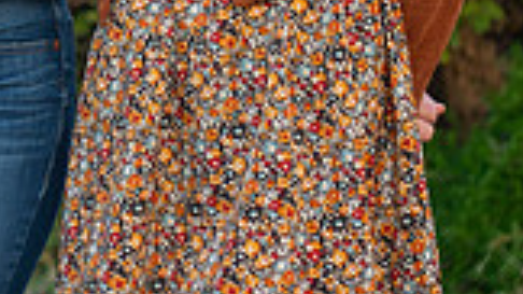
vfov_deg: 4.1
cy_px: -286
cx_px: -371
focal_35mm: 292
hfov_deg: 7.2
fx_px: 4048
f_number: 4
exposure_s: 1/200
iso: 160
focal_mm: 78
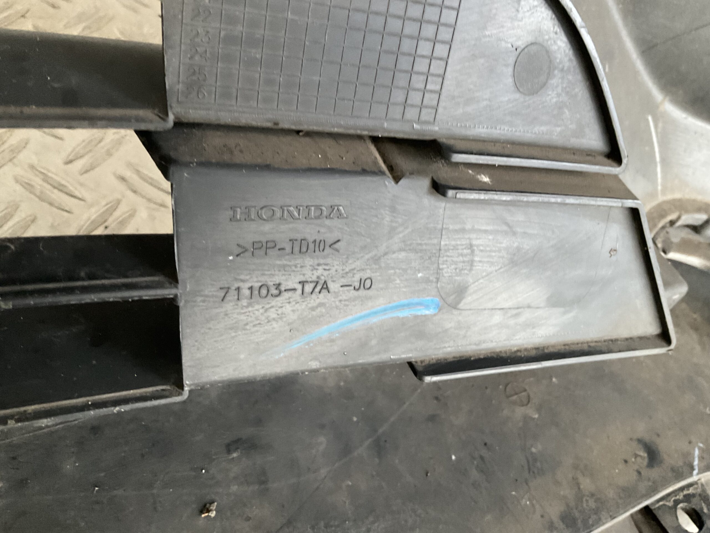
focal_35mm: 29
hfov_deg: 61.7
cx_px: 355
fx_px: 595
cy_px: 266
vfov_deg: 48.2
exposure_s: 1/30
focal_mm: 3
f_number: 1.8
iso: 320
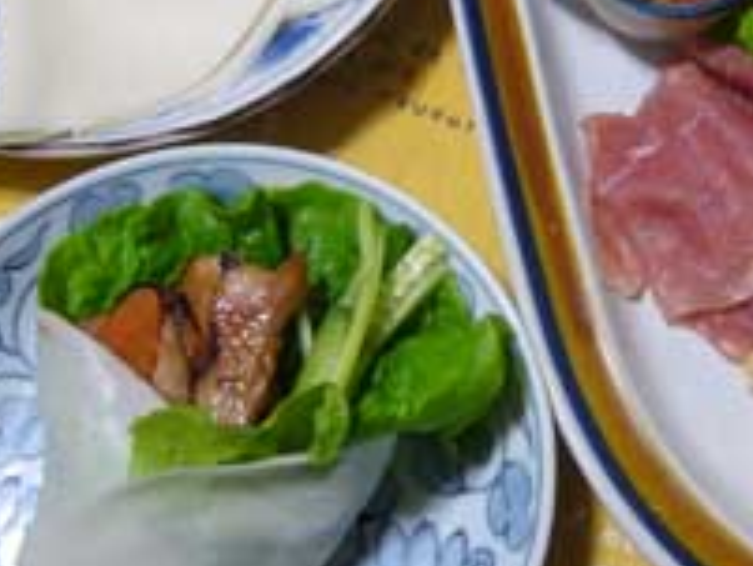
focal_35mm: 61
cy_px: 129
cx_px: 513
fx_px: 1328
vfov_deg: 23.8
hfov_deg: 31.4
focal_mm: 5.8
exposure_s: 1/15
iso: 160
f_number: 2.8
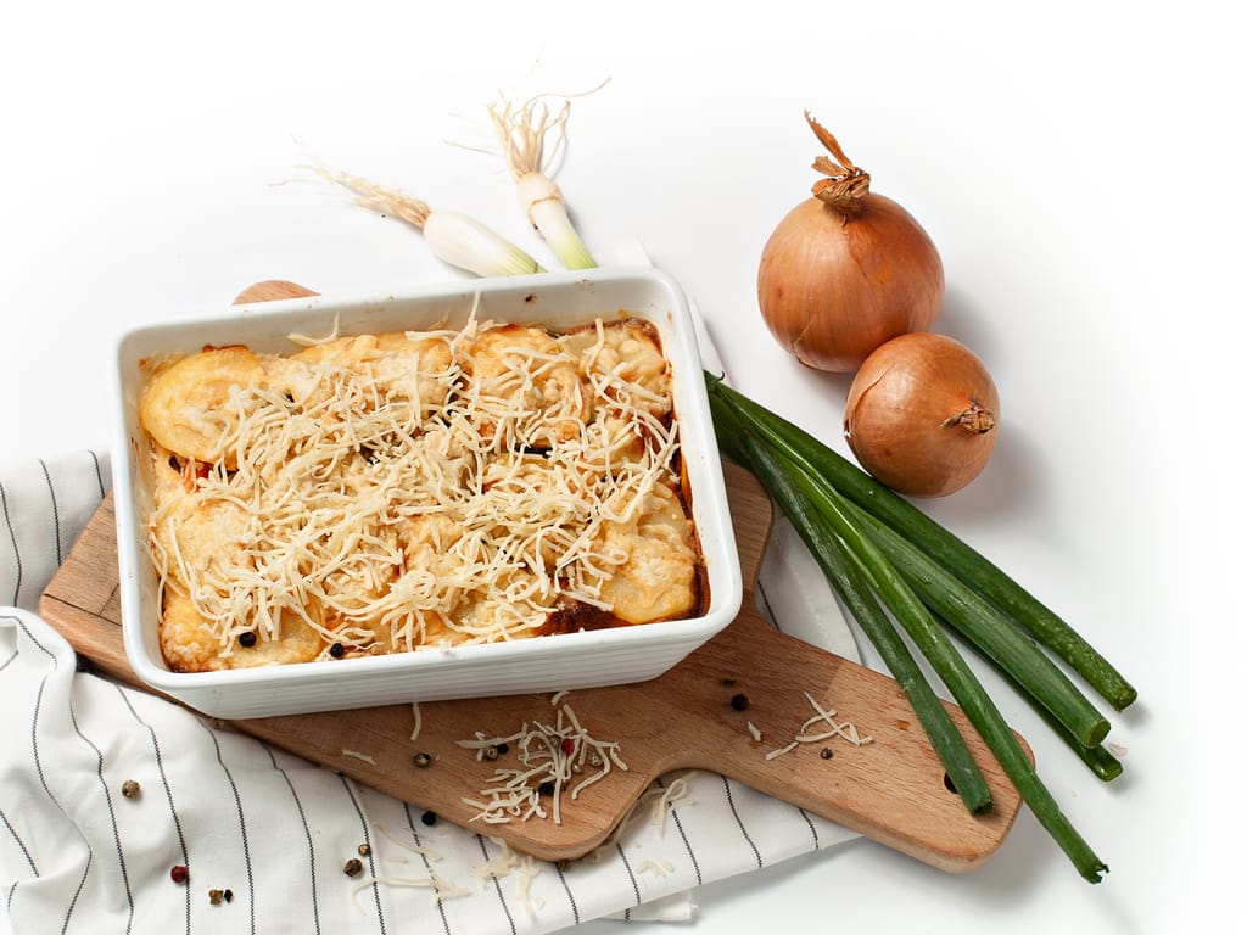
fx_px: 3242
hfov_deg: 21.8
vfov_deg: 16.4
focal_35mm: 90
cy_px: 468
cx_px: 624
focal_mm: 45
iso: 100
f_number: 8
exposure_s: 1/160
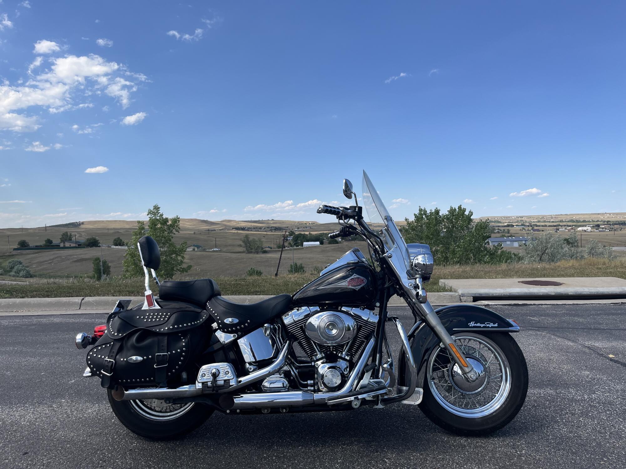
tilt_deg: +0.7
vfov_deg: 53.1
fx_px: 470
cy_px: 234
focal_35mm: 26
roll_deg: +1.0
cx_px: 313
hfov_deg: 67.3
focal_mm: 5.1
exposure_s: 1/3521
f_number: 1.6
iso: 50
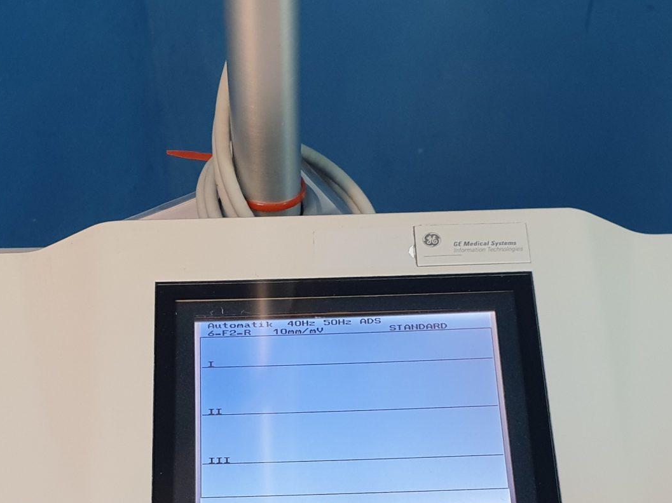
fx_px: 1223
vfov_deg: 21.9
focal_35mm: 63
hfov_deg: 30.6
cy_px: 569
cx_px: 266
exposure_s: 1/50
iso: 200
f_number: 2.4
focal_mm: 4.3
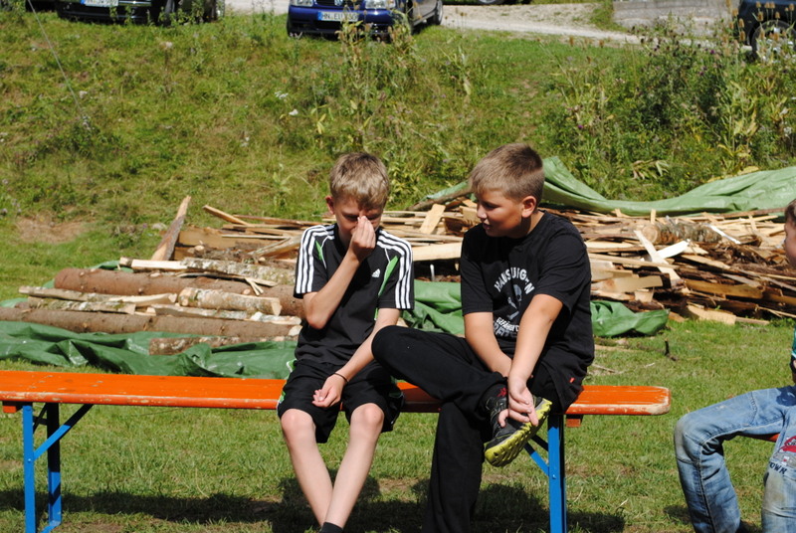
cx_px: 398
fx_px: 1827
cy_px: 266
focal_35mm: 82
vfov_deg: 16.6
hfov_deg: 24.6
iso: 100
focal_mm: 55
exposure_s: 1/250
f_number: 8
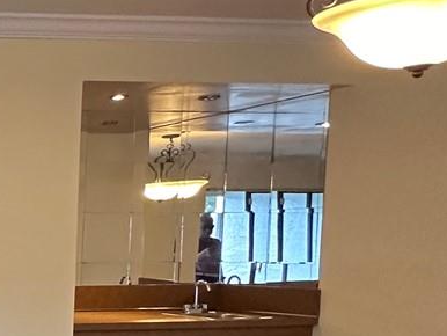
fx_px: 749
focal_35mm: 58
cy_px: 305
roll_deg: -0.3
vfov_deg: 24.5
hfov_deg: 21.4
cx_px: -362
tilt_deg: -4.1
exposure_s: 1/120
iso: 250
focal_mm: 2.22
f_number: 2.2
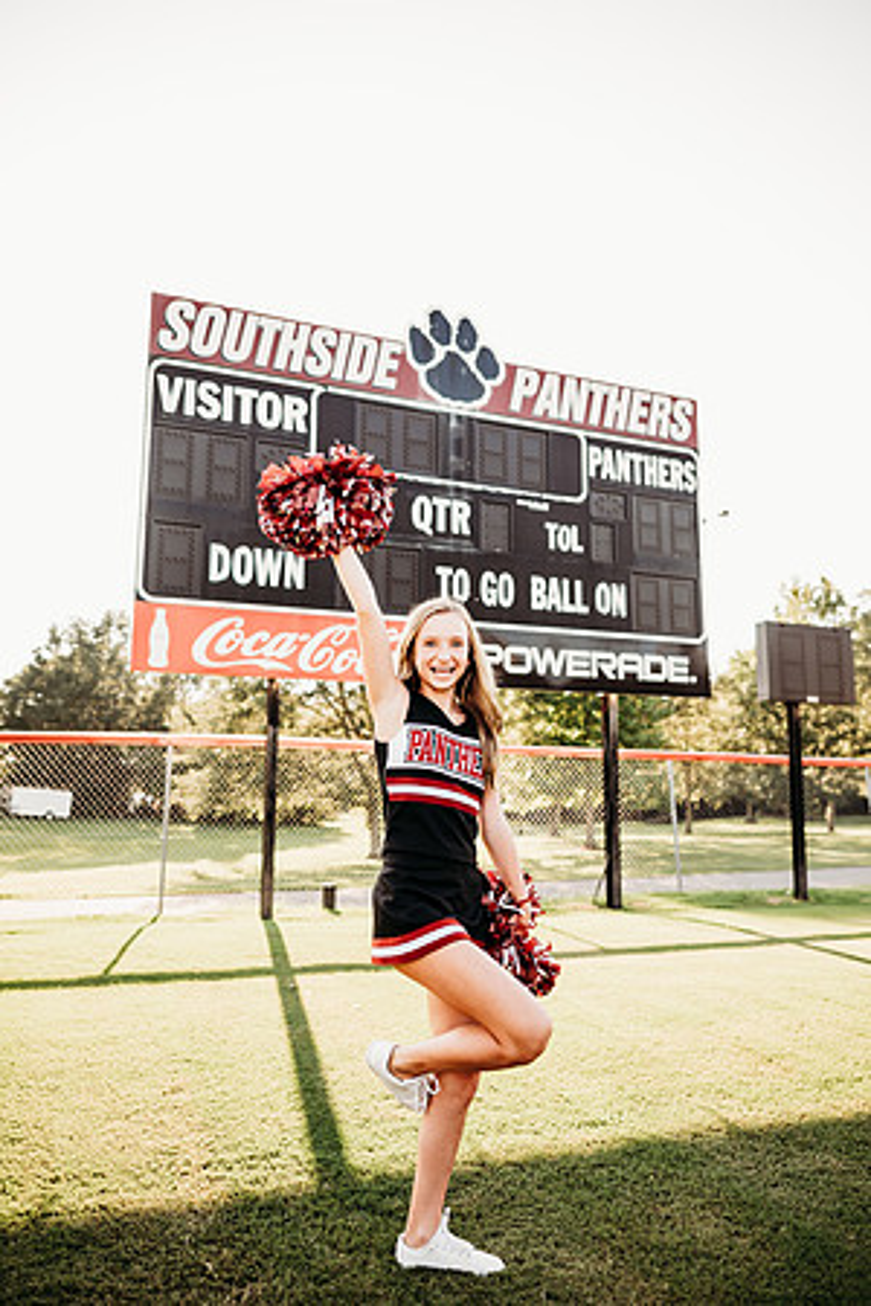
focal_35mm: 24
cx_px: 436
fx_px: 871
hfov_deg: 53.1
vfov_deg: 73.7
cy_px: 653
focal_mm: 24
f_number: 2.8
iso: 200
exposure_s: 1/800
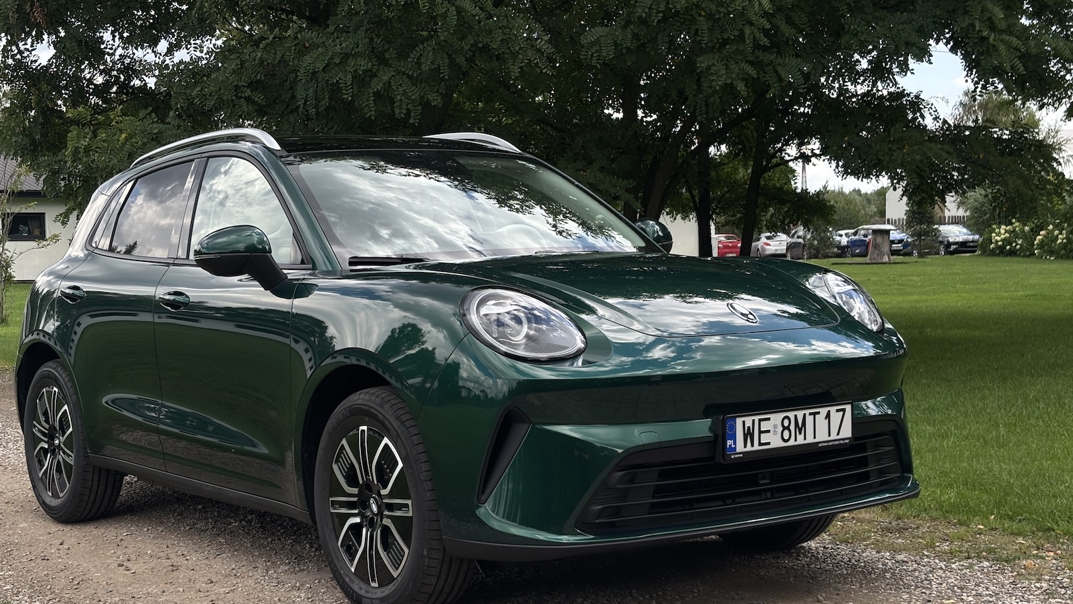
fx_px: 1622
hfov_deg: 36.6
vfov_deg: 21.1
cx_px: 535
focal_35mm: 57
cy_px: 345
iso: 32
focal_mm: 5.96
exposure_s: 1/1220
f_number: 1.6
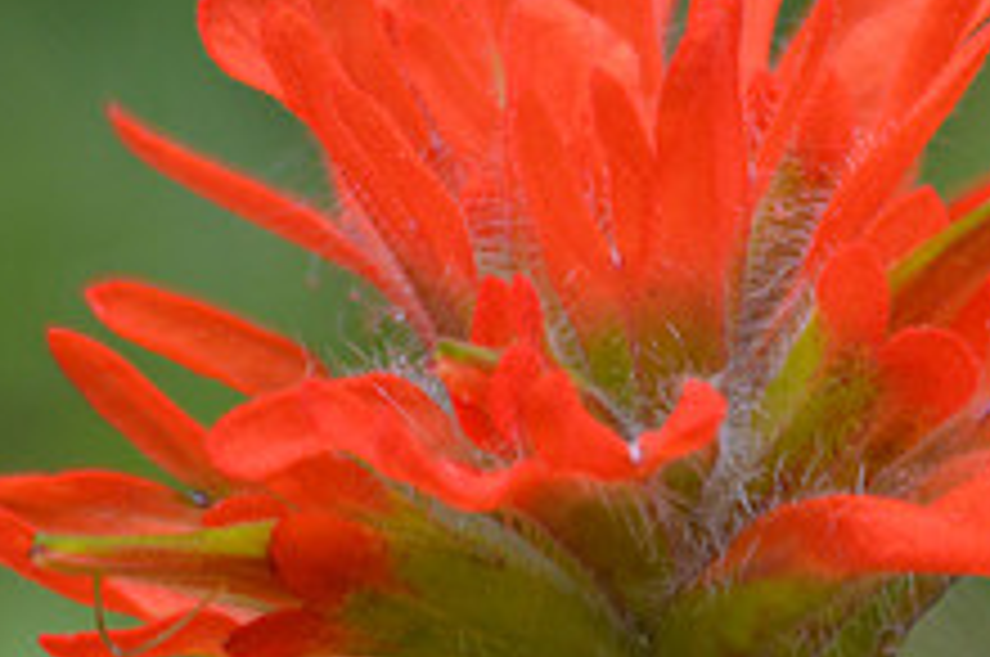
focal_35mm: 1067
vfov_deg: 1.3
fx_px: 29299
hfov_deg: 1.9
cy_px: 342
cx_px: 994
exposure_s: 1/1000
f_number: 5.6
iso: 640
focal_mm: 270
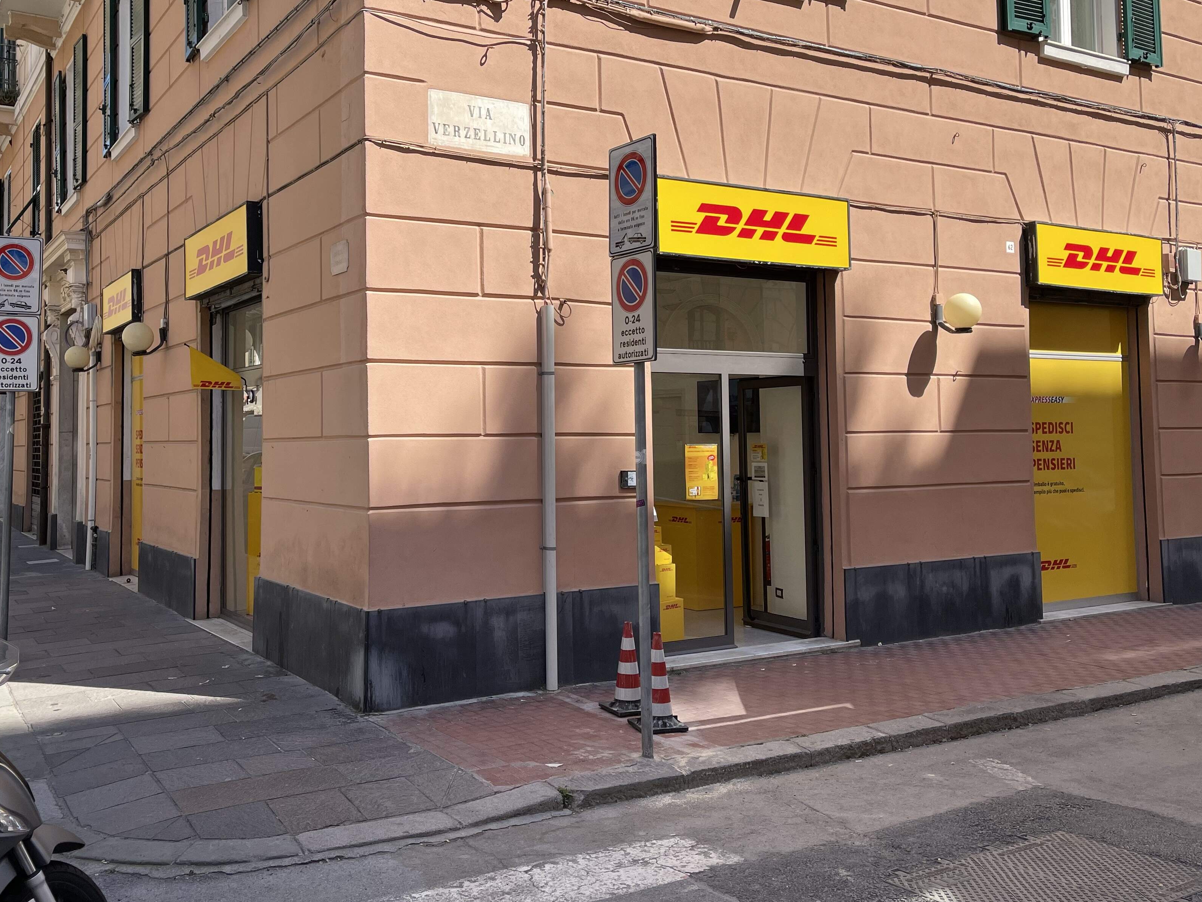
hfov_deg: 55.2
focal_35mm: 33
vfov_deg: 42.8
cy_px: 377
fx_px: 1146
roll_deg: +0.2
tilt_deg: +2.4
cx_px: 529
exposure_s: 1/2857
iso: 32
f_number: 1.6
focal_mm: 5.1
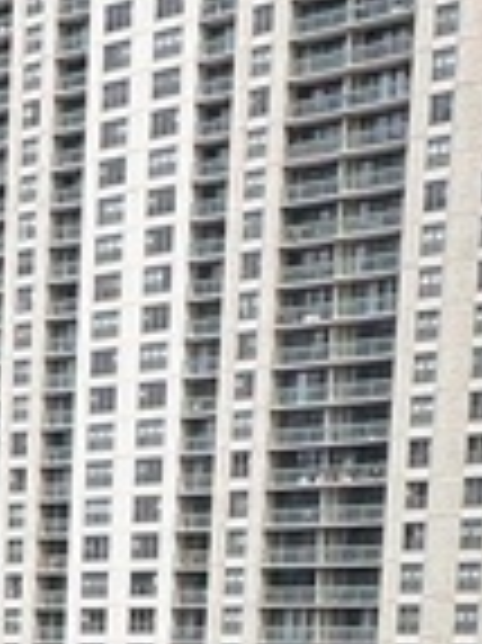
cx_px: -387
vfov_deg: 17.1
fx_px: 1971
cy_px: 914
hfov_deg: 12.7
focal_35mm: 106
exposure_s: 1/1366
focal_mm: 2.22
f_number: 2.2
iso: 50
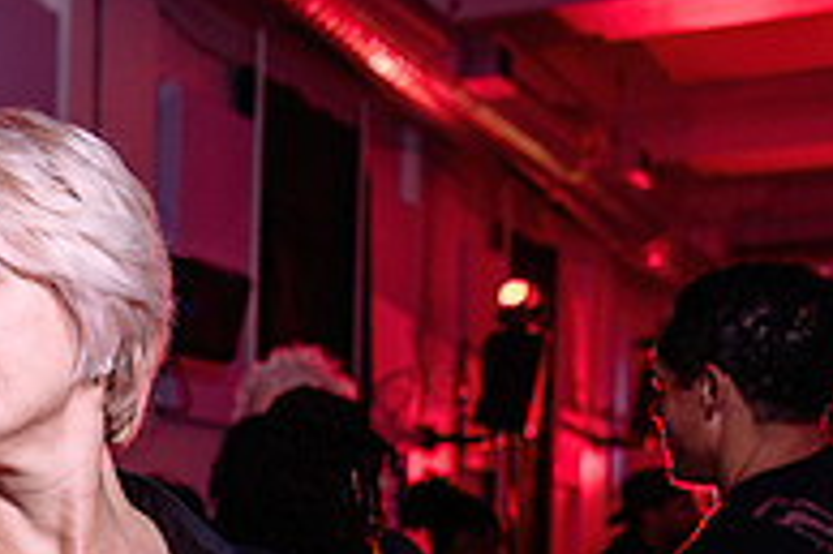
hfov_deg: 18.9
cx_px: -449
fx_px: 2173
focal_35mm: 94
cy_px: 643
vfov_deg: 14.1
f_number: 3.5
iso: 800
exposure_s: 1/60
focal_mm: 29
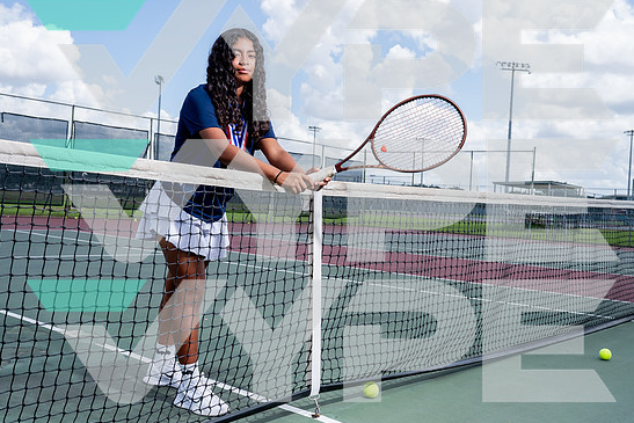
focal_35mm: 38
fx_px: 669
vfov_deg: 35.1
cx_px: 325
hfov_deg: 50.7
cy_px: 201
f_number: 6.3
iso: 100
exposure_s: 1/250
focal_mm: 32
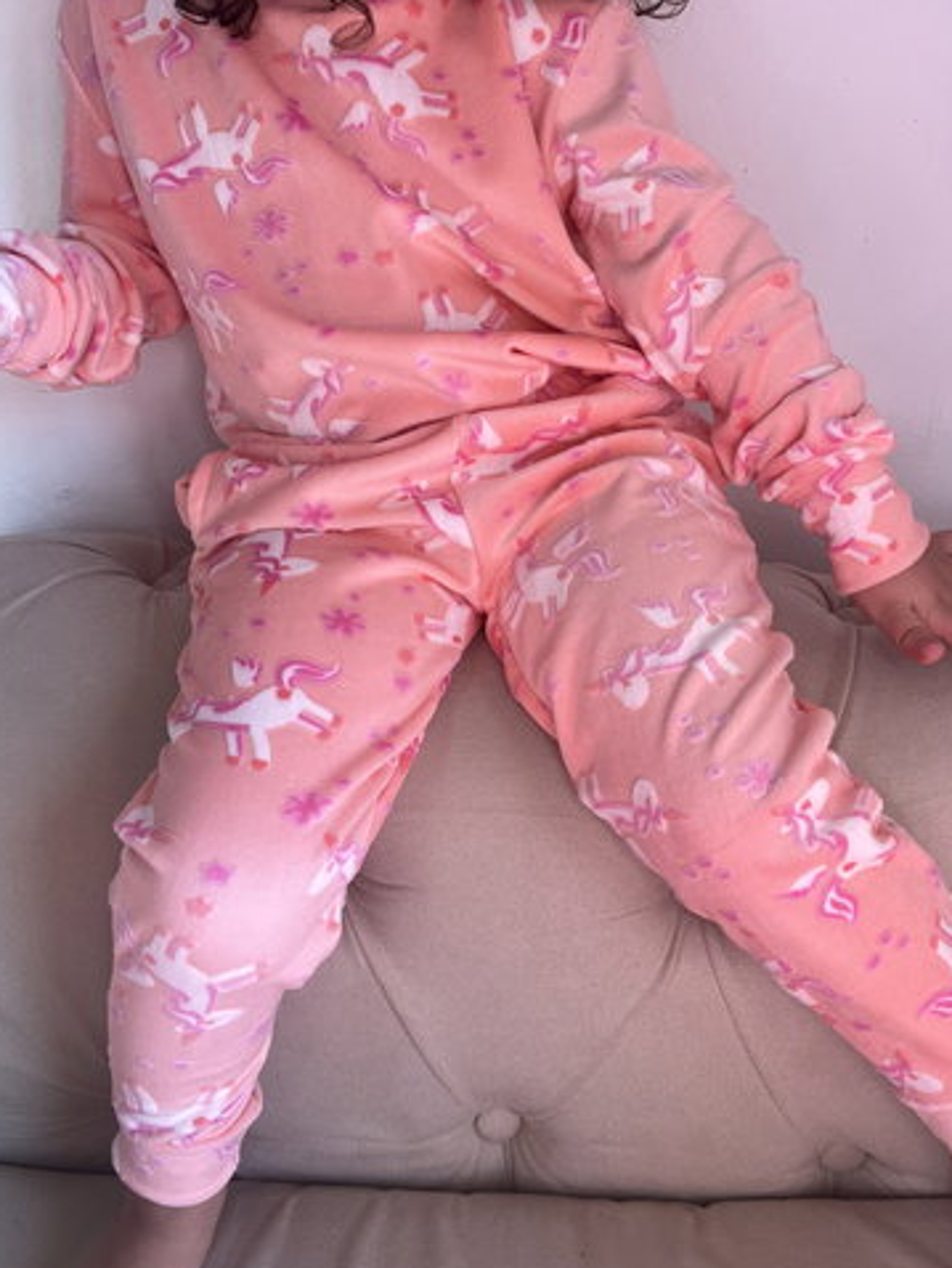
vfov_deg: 61.6
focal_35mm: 29
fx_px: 1062
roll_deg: +0.3
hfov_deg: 48.3
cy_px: 614
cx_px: 472
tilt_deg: -24.7
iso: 40
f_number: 1.6
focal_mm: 5.1
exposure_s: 1/164
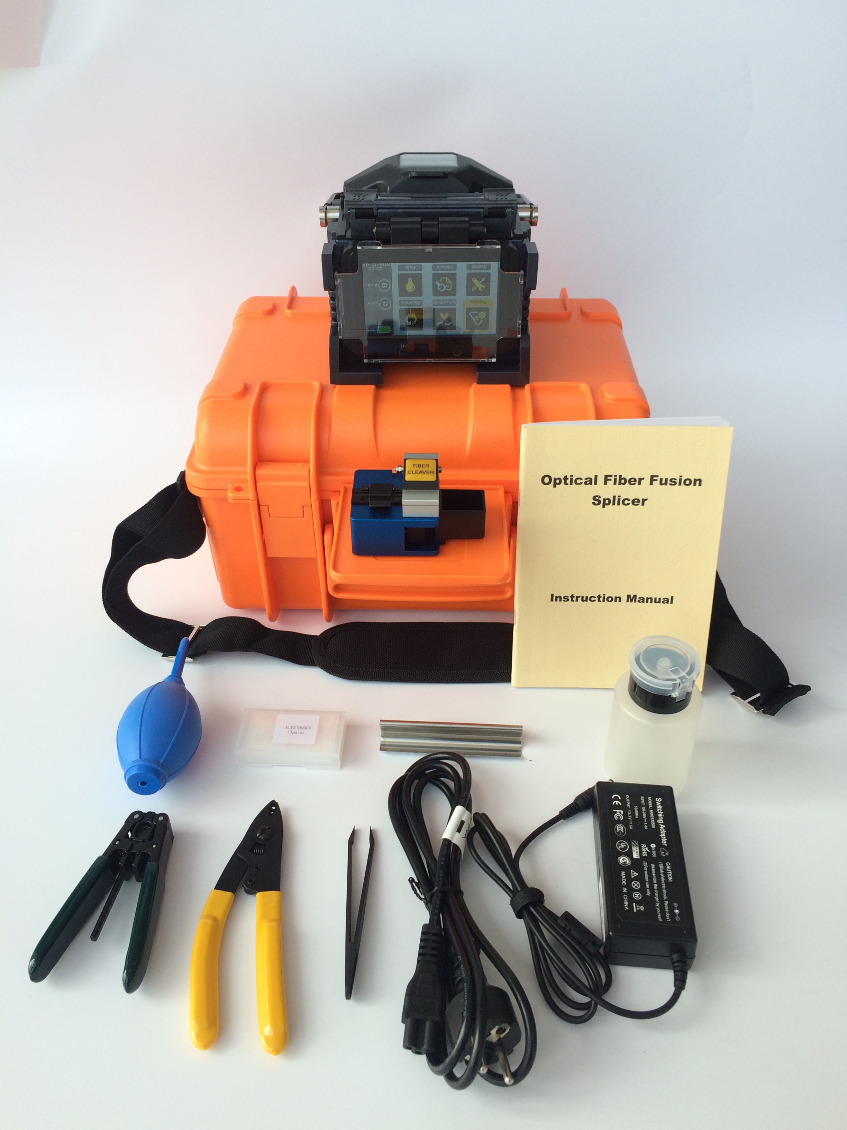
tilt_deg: -39.3
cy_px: 565
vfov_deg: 61.7
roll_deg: +2.5
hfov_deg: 48.2
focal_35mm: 29
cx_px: 424
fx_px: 946
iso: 32
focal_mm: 4.15
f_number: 2.2
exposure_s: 1/152
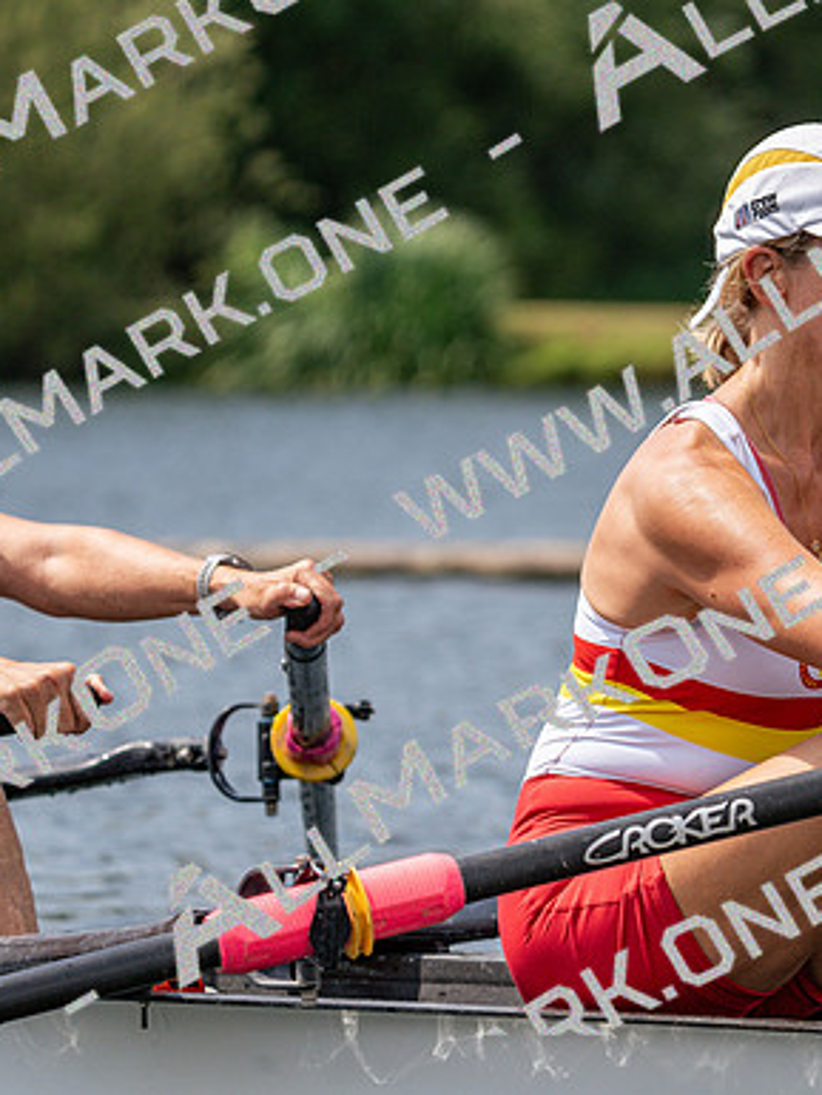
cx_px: 745
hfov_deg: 4.7
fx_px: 10094
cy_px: 548
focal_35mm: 319
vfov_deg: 6.2
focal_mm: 220
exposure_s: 1/1600
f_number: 5.6
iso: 200
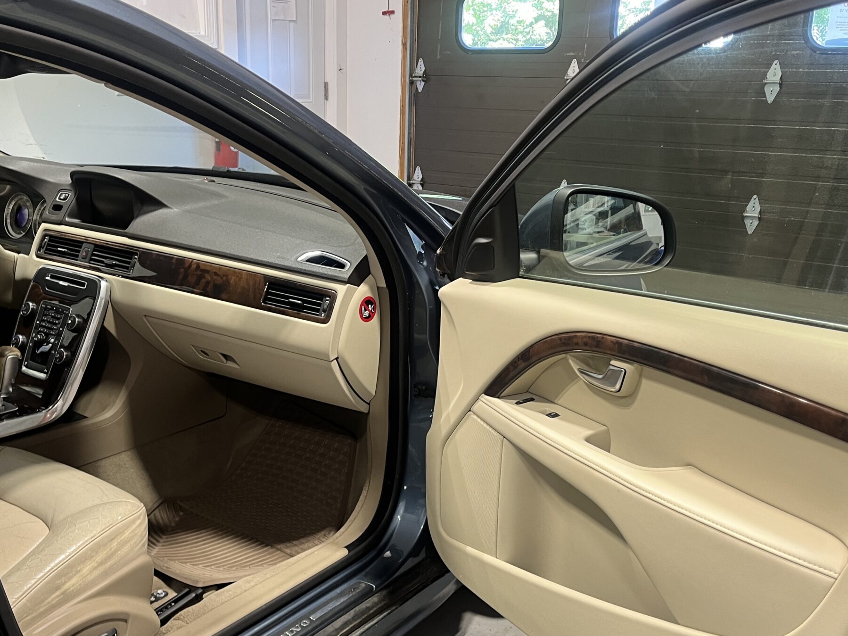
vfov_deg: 38.3
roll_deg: -0.5
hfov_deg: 50.1
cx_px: 399
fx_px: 906
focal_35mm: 37
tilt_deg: -19.6
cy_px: 413
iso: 100
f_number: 1.6
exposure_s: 1/60
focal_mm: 5.1
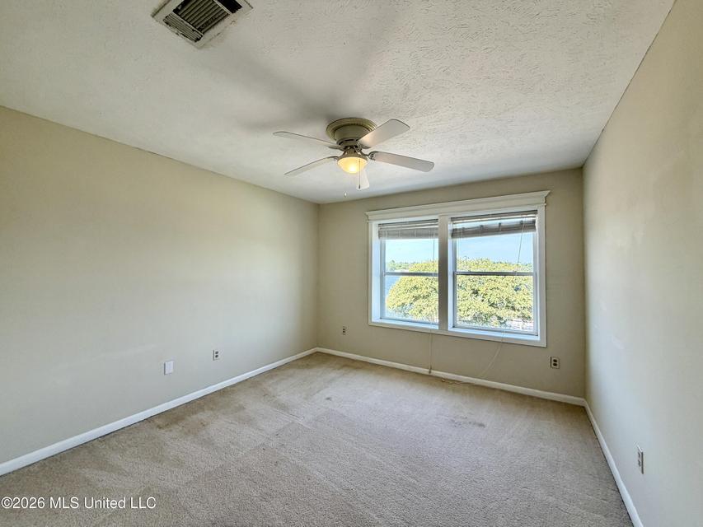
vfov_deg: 85.7
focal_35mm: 14
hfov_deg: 102.1
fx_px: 284
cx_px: 352
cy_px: 264
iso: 80
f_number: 2.2
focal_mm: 2.22
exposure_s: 1/121
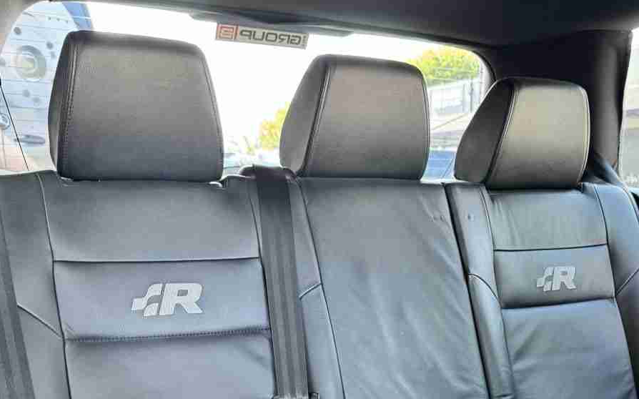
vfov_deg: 29.7
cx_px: 434
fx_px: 714
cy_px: 373
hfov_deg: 47.3
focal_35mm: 41
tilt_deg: -14.7
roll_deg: +0.4
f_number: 1.78
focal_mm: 6.76
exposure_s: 1/60
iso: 320
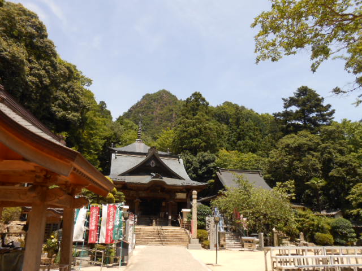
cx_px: 181
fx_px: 272
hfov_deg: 67.3
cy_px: 136
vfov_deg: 53.1
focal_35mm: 26
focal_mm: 4.6
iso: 80
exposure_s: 1/500
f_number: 3.5
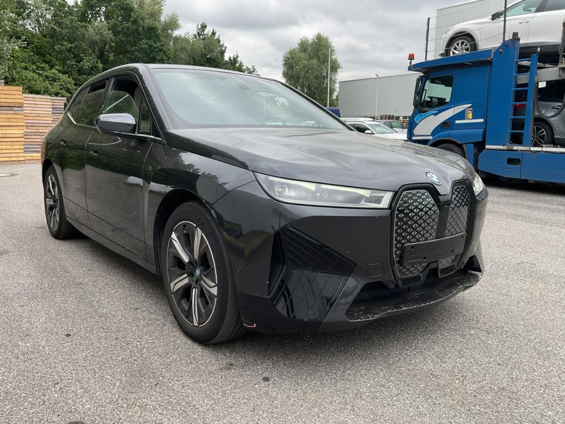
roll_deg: -1.8
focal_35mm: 29
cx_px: 282
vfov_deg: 48.2
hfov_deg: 61.7
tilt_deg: -10.5
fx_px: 473
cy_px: 212
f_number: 1.8
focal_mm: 3
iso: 16
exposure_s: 1/545
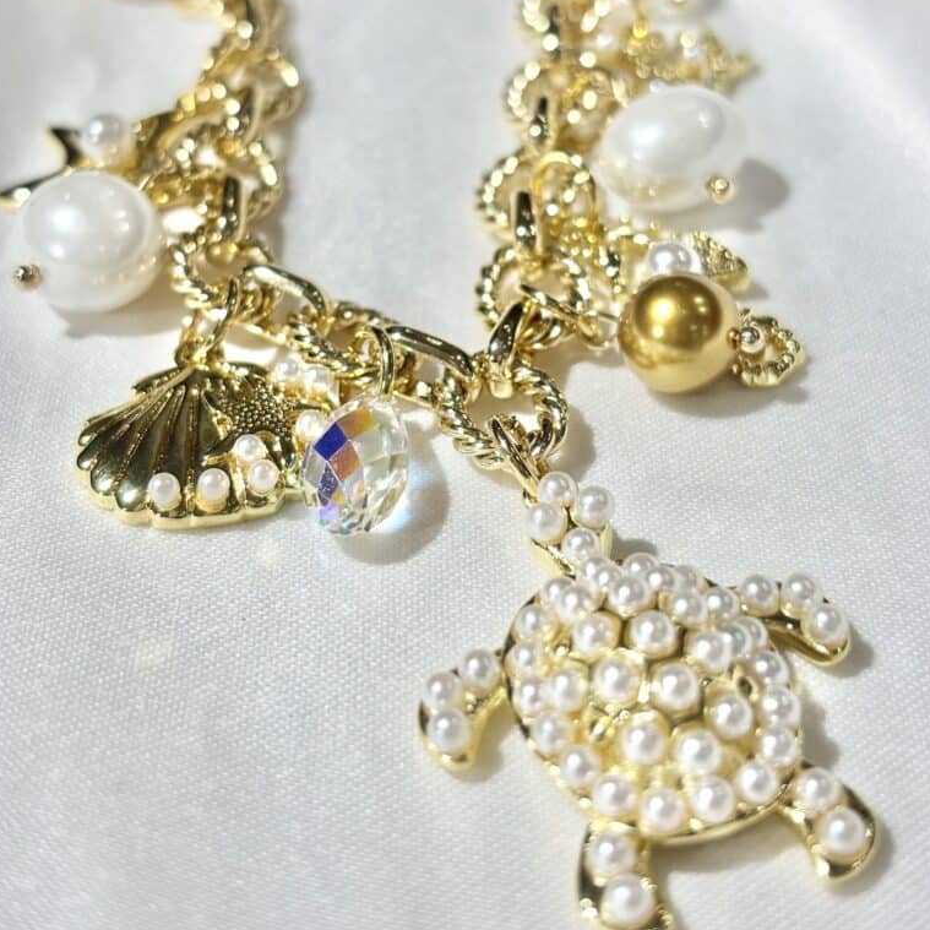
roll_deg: +8.2
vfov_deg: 27.6
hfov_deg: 27.7
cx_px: 462
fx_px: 1885
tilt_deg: -41.7
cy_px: 343
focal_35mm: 62
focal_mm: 5.96
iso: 32
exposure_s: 1/307
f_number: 1.6
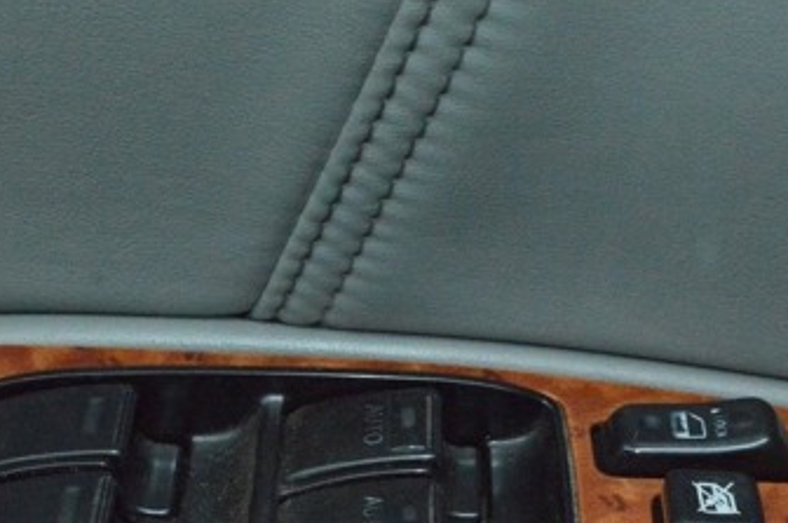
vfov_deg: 16.8
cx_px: 436
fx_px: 1749
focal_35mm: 80
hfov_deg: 25.4
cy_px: 459
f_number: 16
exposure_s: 1/125
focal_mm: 28
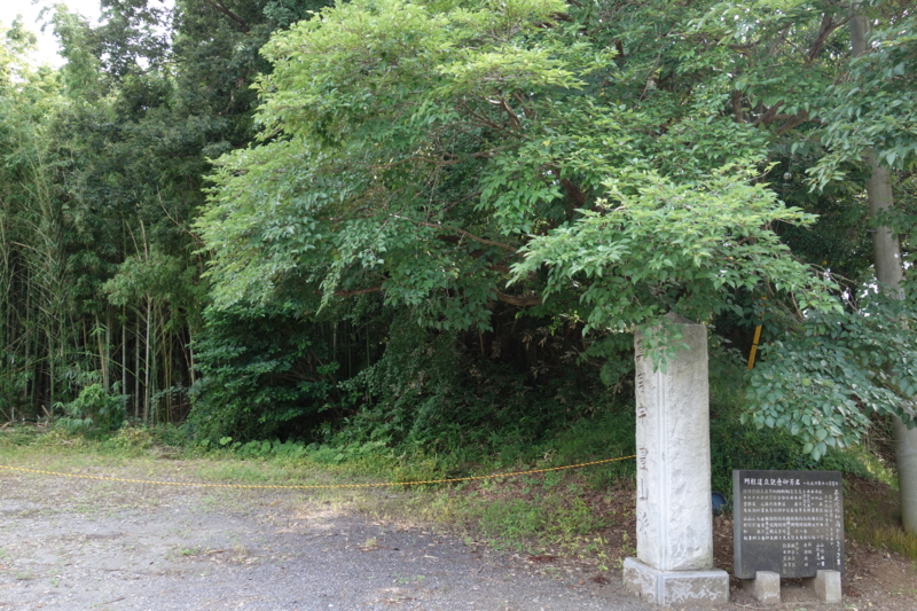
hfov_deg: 65.5
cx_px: 458
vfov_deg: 46.4
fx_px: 713
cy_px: 306
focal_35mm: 28
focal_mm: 10.4
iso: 125
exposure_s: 1/100
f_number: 2.8
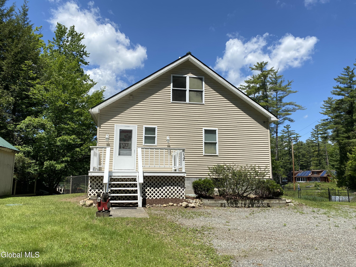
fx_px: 267
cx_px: 178
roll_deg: -0.3
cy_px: 134
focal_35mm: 26
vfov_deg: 53.1
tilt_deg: +8.7
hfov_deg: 67.3
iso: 32
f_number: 1.8
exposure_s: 1/3731
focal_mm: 4.25
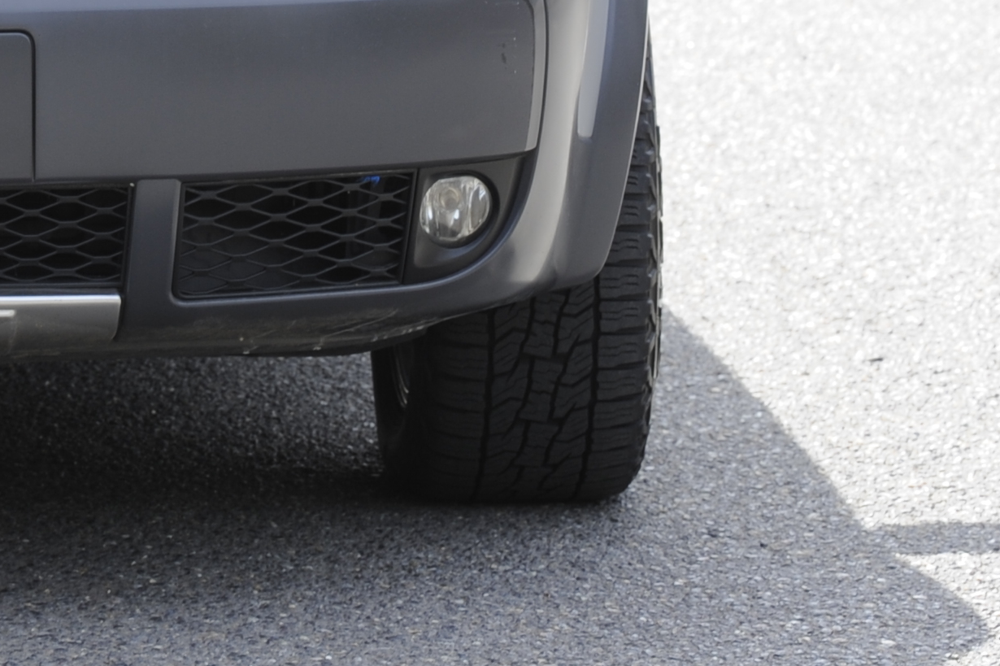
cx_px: -198
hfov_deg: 7.0
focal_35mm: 294
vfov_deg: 4.6
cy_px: -481
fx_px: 8163
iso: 200
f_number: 7.1
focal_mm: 85
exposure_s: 1/125
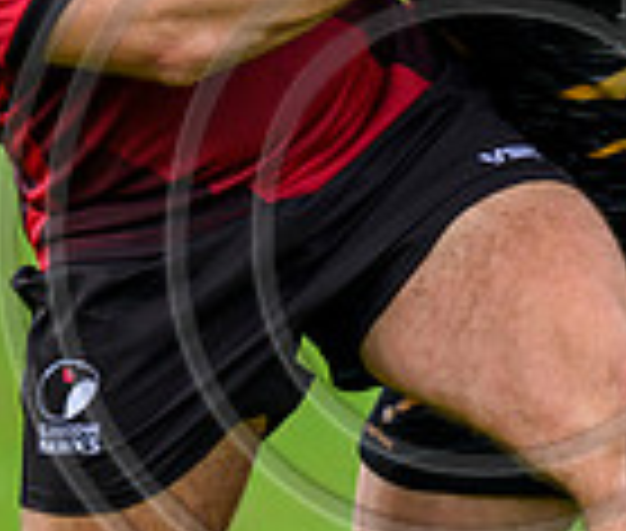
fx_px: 52340
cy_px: 122
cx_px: 745
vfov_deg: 0.6
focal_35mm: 2758
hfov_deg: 0.7
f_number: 4
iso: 500
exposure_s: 1/1250
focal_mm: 560
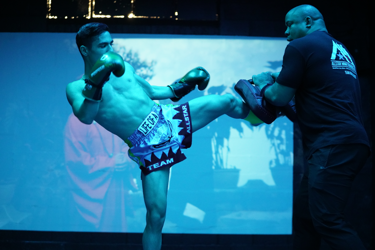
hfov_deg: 28.8
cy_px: 125
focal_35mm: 70
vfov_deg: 19.5
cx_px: 188
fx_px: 729
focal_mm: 70
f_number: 2.8
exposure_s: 1/160
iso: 10000
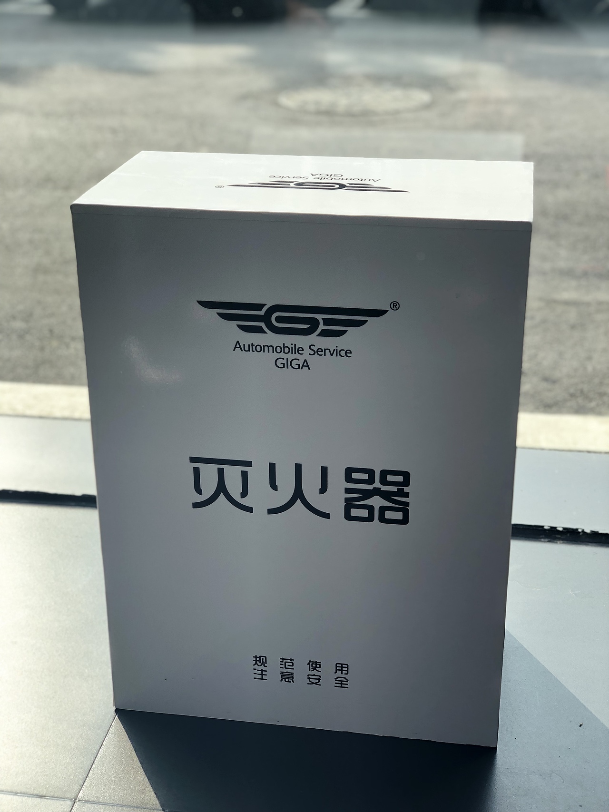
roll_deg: +0.6
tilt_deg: -24.2
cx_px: 304
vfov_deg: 36.8
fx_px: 1220
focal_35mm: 52
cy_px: 406
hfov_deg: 28.0
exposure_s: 1/123
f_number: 2.4
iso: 16
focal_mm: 6
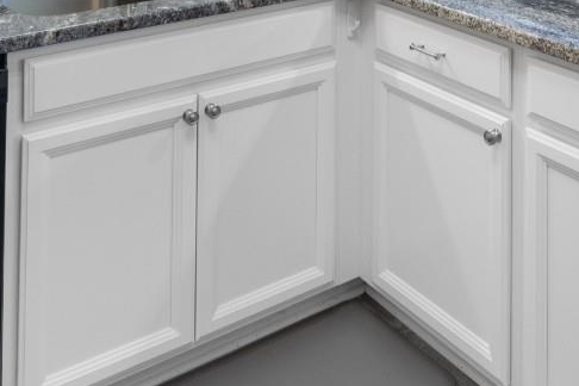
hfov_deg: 39.3
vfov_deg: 21.4
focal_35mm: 50
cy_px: -236
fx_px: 804
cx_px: 365
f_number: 4.5
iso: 100
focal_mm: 10
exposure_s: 1/4
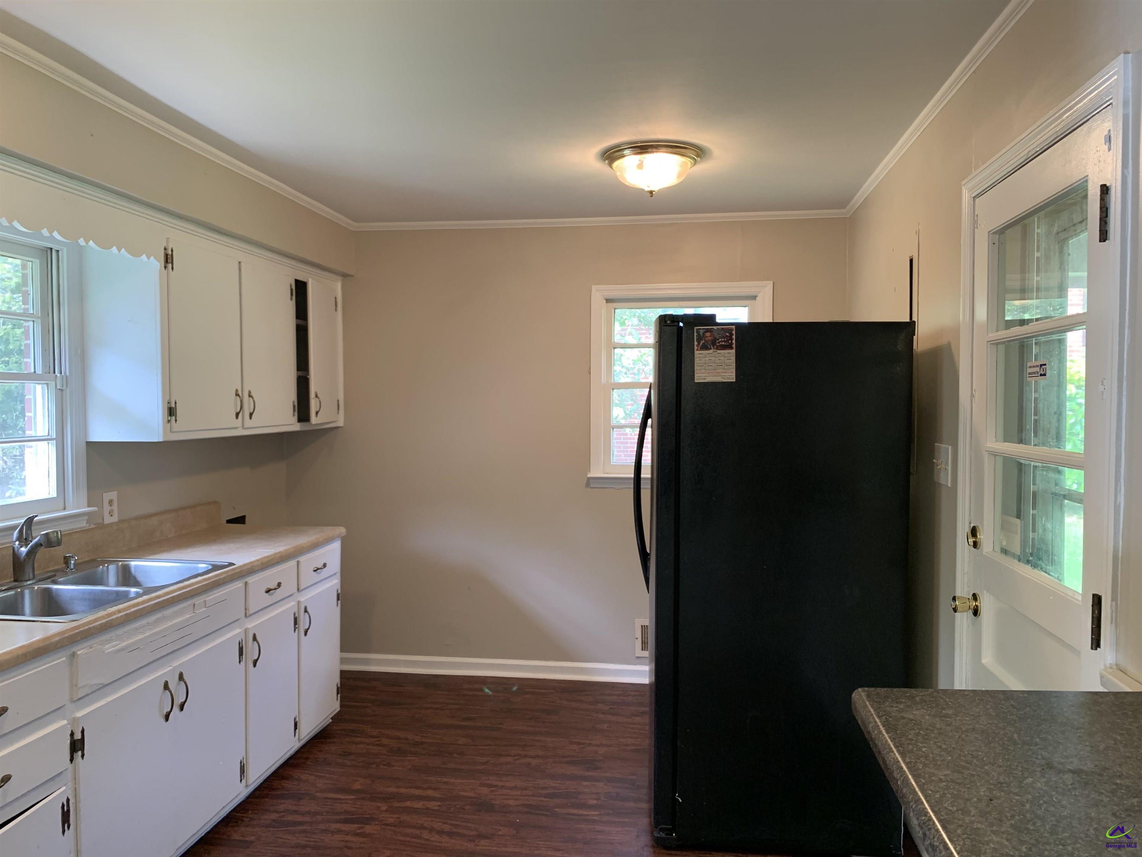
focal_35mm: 26
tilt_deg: -2.6
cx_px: 571
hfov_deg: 67.3
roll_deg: -0.9
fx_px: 858
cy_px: 428
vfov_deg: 53.1
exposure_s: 1/60
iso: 125
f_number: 1.8
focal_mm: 4.25
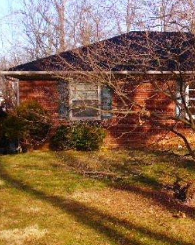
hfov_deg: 17.4
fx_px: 585
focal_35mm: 81
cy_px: 119
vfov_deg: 23.6
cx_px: 272
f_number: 5.6
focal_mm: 6.1
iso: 80
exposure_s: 1/200
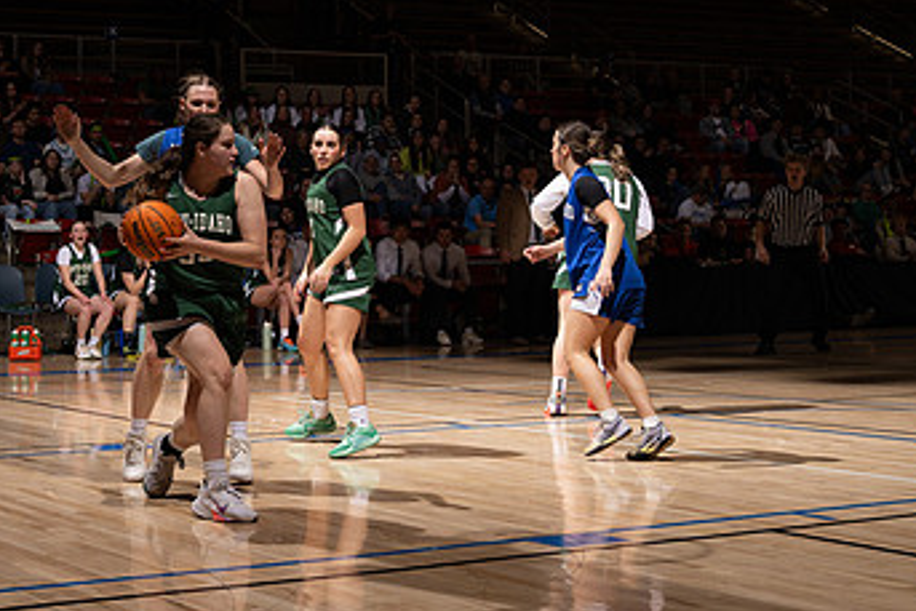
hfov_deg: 25.8
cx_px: 310
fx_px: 1985
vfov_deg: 17.3
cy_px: 68
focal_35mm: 78
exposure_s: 1/125
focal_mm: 41
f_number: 5
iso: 100
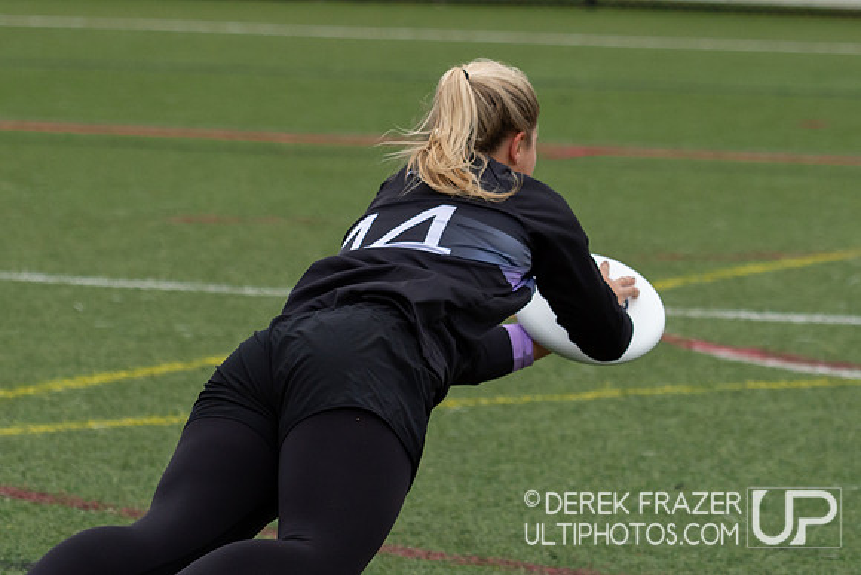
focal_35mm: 283
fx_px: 6775
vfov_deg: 4.9
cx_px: 381
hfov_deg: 7.3
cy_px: 178
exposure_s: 1/1000
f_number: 5.6
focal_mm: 165
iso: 640
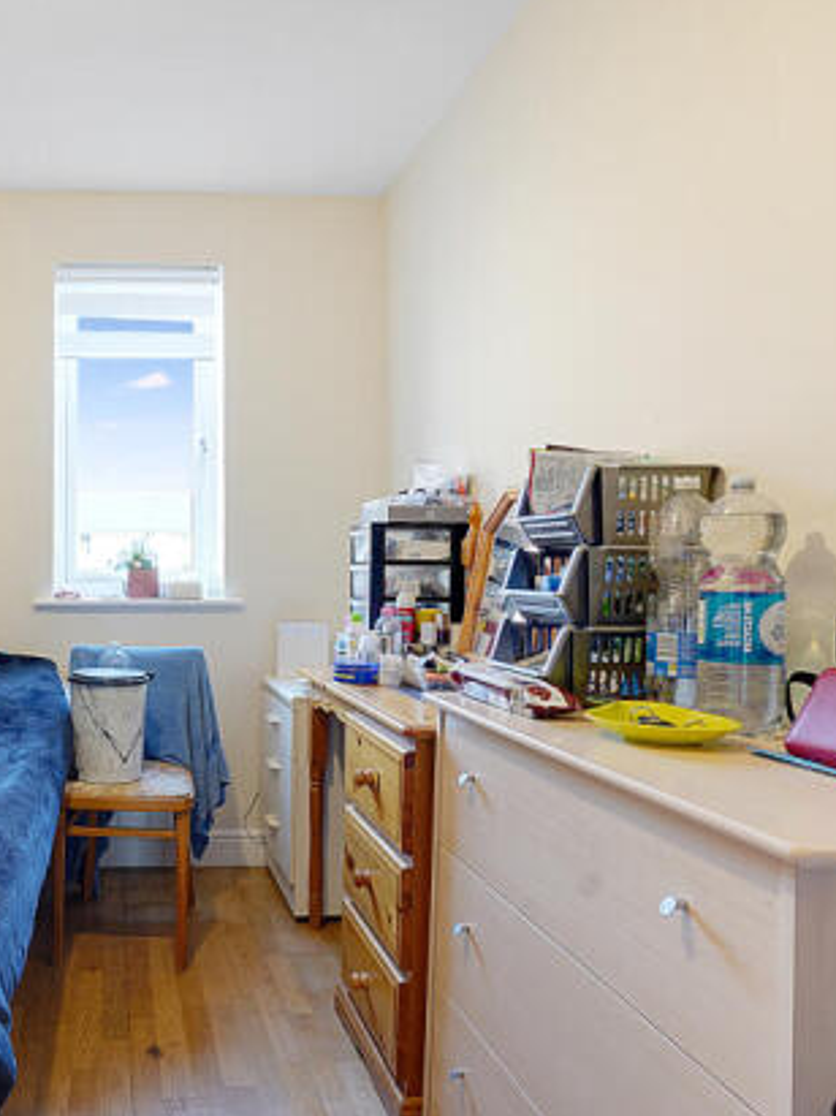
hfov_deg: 54.5
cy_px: 561
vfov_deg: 73.9
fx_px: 741
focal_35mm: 23
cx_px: 159
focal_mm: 10
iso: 200
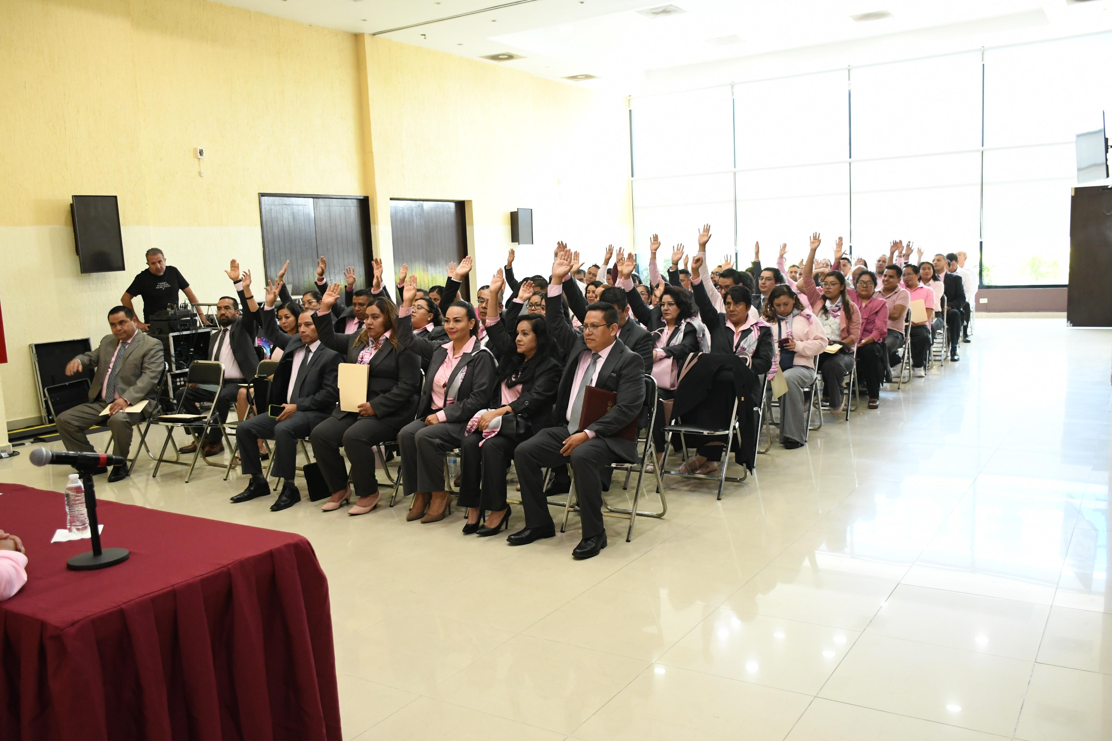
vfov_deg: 43.6
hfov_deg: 61.9
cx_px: 556
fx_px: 927
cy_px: 370
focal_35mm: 30
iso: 2000
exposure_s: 1/100
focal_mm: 20
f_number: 3.5
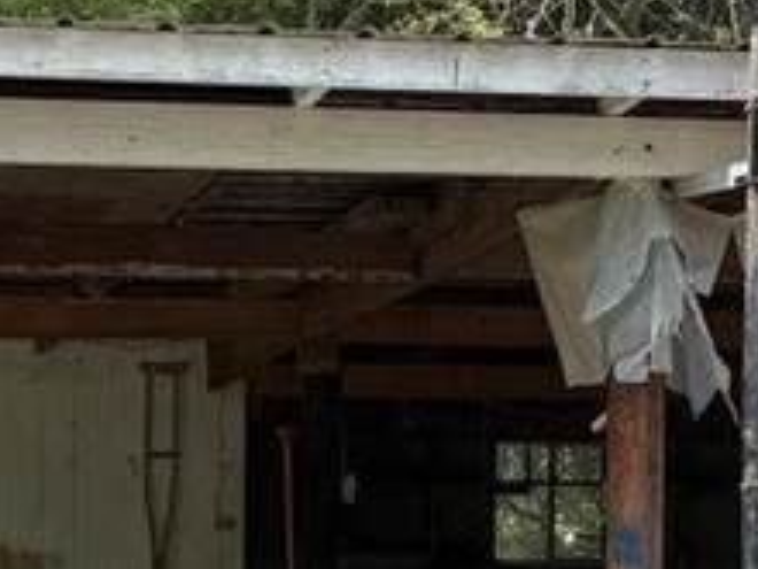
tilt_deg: +2.0
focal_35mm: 151
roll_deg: +0.2
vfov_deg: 9.8
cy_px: 366
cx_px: 431
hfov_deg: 13.1
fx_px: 3307
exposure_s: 1/1287
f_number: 1.6
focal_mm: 5.96
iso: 64
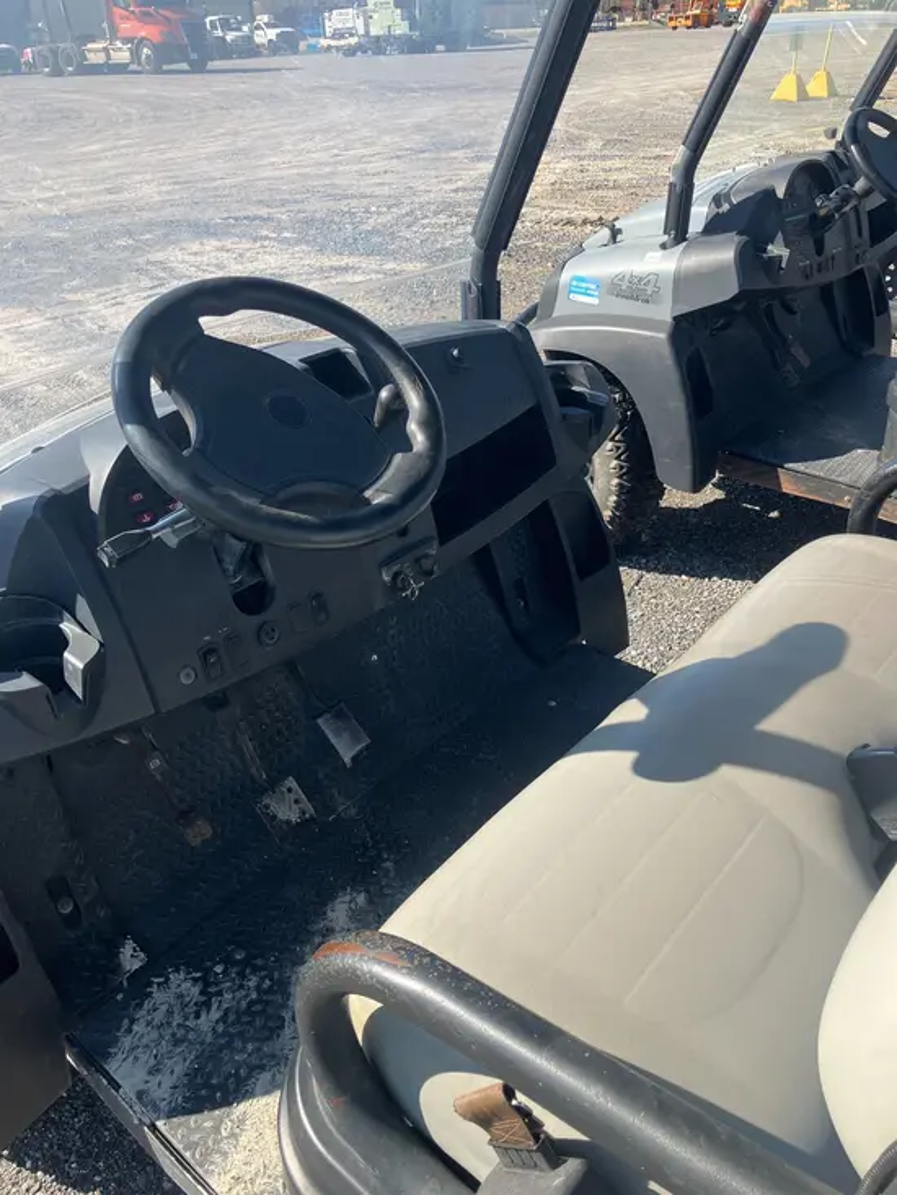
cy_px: 598
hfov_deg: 49.8
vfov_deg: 63.4
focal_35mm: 28
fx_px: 967
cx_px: 448
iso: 32
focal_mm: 3.99
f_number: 1.8
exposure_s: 1/867
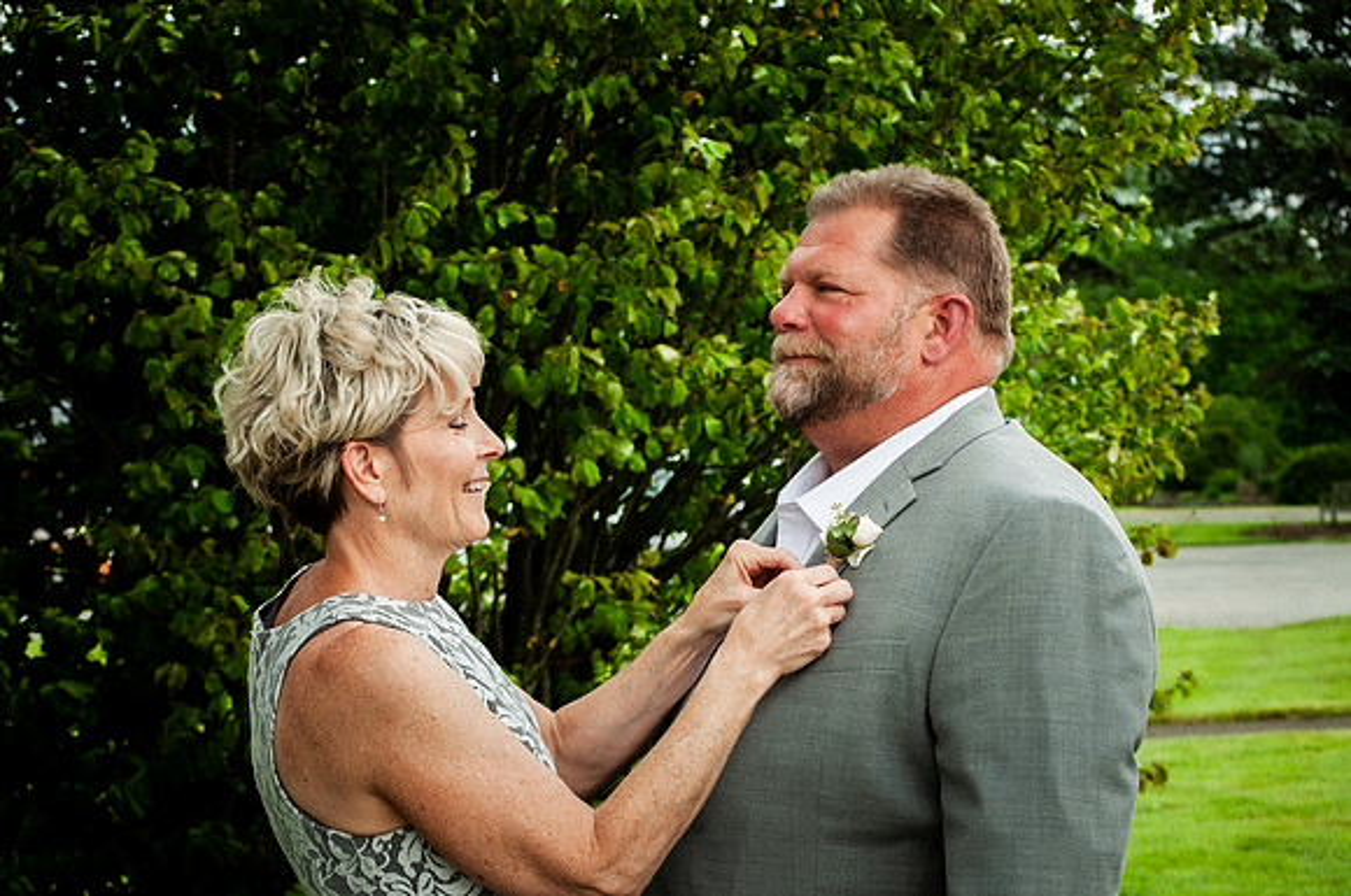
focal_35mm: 82
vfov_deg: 16.5
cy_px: 448
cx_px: 676
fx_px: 3092
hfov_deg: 24.6
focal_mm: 55
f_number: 6.3
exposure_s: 1/160
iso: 200
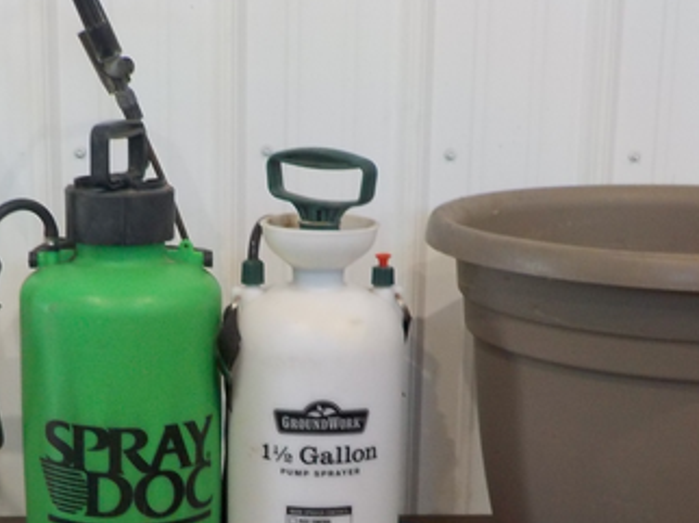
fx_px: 1412
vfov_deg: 20.7
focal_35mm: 70
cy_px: 435
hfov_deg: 27.5
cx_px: 204
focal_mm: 4.1
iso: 160
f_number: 3.3
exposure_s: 1/30
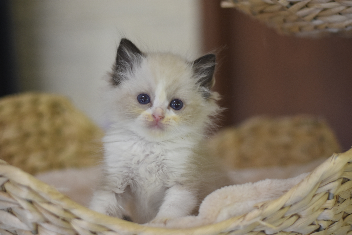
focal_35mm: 75
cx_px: 176
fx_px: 733
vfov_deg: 18.2
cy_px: 118
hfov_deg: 27.0
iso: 640
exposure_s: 1/250
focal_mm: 50
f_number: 2
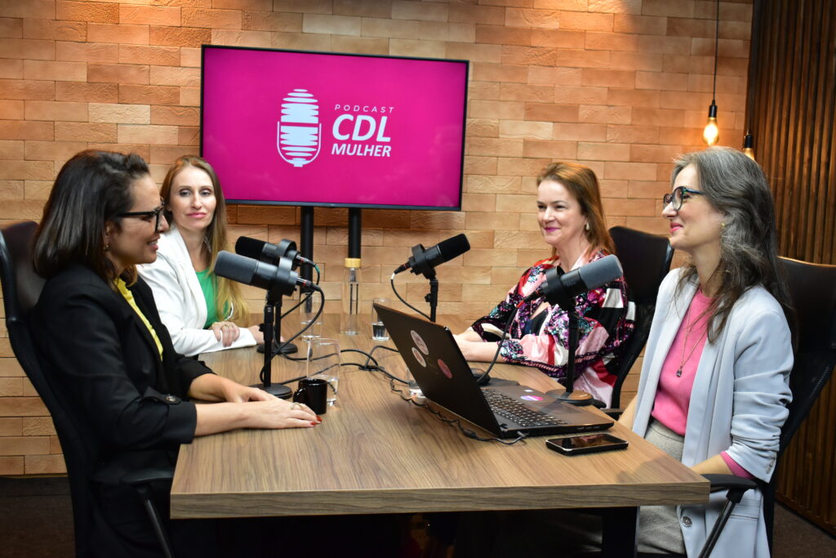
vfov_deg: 31.9
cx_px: 418
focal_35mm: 42
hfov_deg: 46.4
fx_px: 975
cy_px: 279
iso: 1600
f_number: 4.2
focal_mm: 28
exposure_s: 1/125
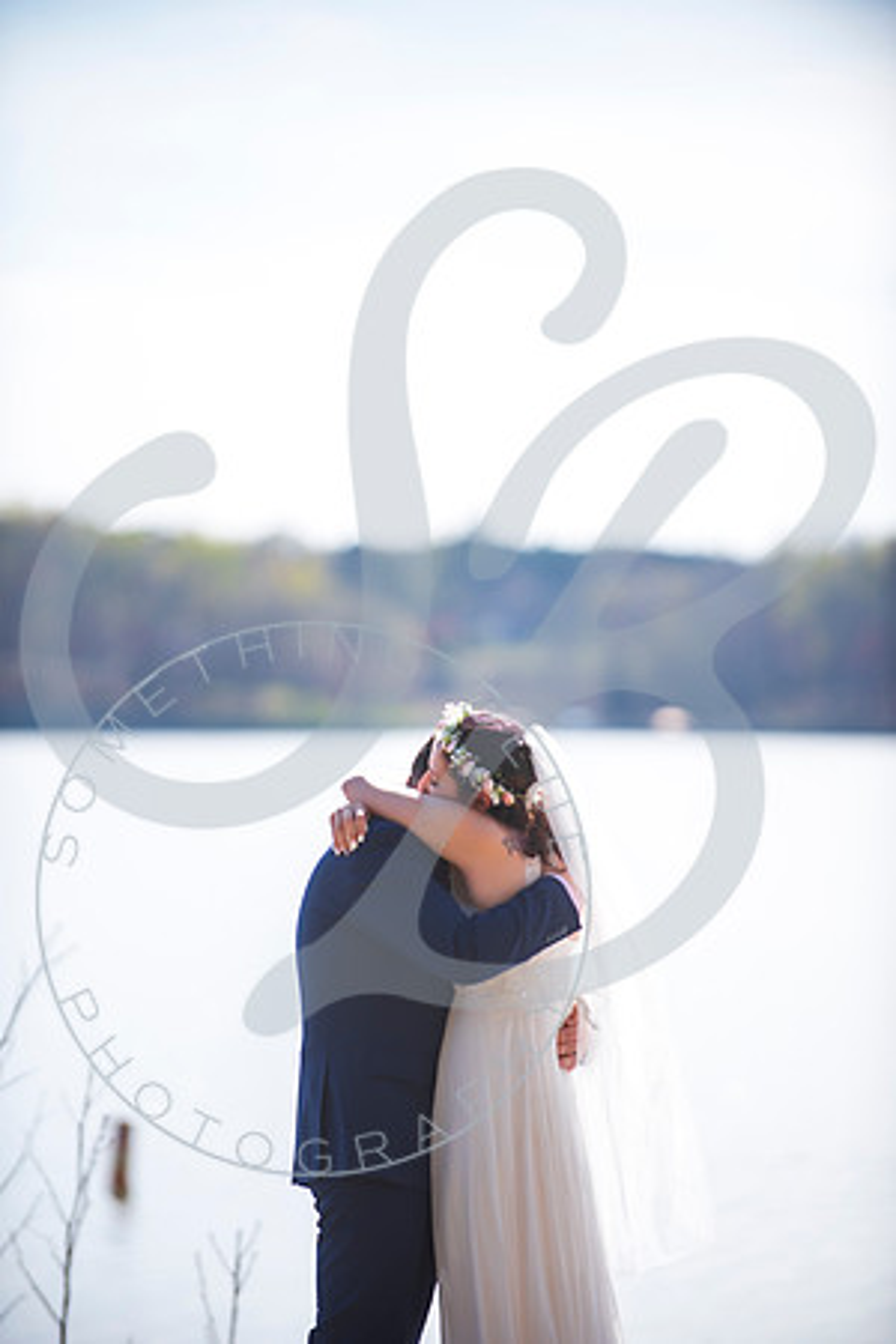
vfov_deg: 10.3
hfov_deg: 6.9
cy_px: 672
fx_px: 7466
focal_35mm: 200
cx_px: 448
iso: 100
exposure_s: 1/800
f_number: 2.8
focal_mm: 200
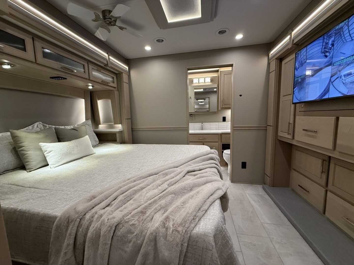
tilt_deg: -6.8
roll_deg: +2.7
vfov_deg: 85.7
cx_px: 177
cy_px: 132
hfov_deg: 102.1
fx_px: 143
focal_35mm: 14
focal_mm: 2.22
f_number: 2.2
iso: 250
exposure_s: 1/60
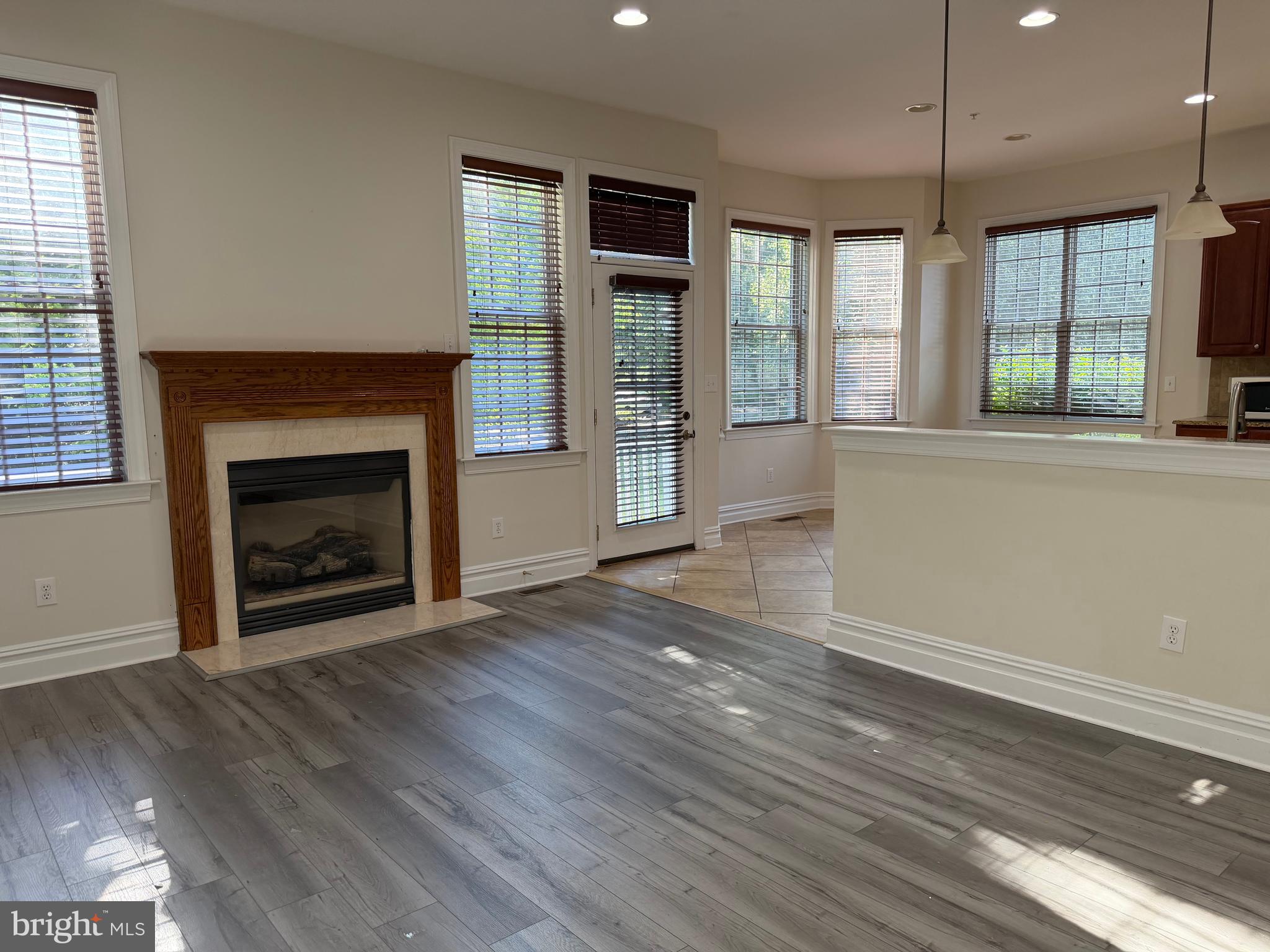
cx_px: 635
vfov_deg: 56.8
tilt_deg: -6.7
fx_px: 881
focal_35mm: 24
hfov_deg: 71.6
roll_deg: +1.0
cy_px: 476
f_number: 1.78
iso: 125
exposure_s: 1/120
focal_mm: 6.76
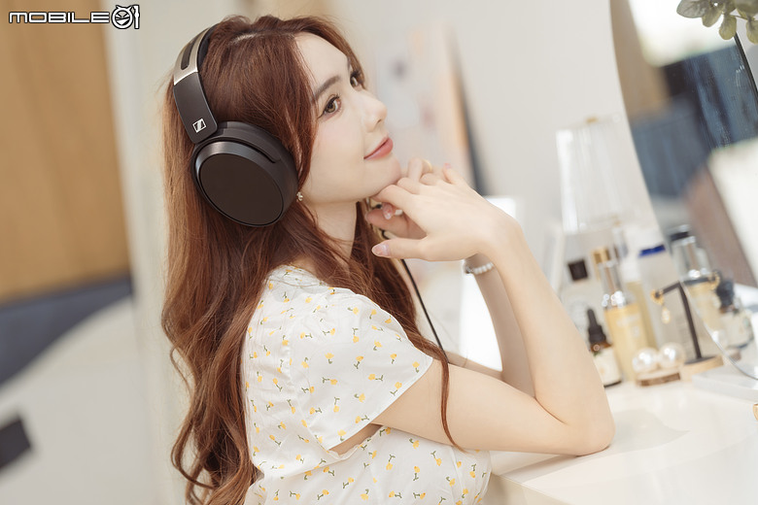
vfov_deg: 11.1
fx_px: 2611
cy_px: 252
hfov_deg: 16.5
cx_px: 379
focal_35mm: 124
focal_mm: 124
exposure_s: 1/125
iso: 1000
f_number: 2.8
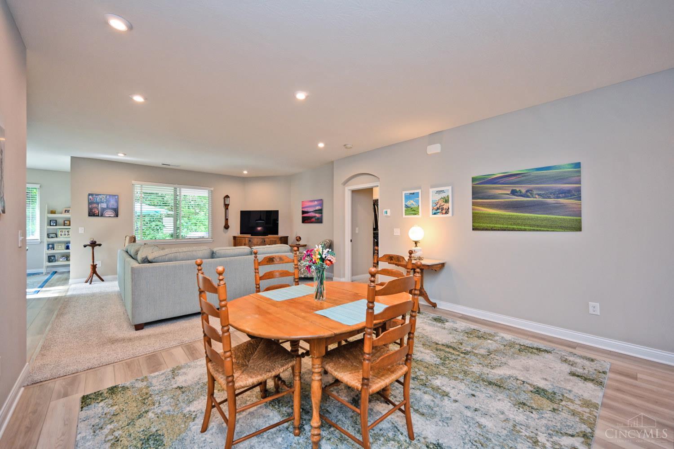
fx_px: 262
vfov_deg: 81.2
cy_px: 224
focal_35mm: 14
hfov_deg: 104.3
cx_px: 337
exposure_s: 1/60
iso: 560
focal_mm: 14
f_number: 4
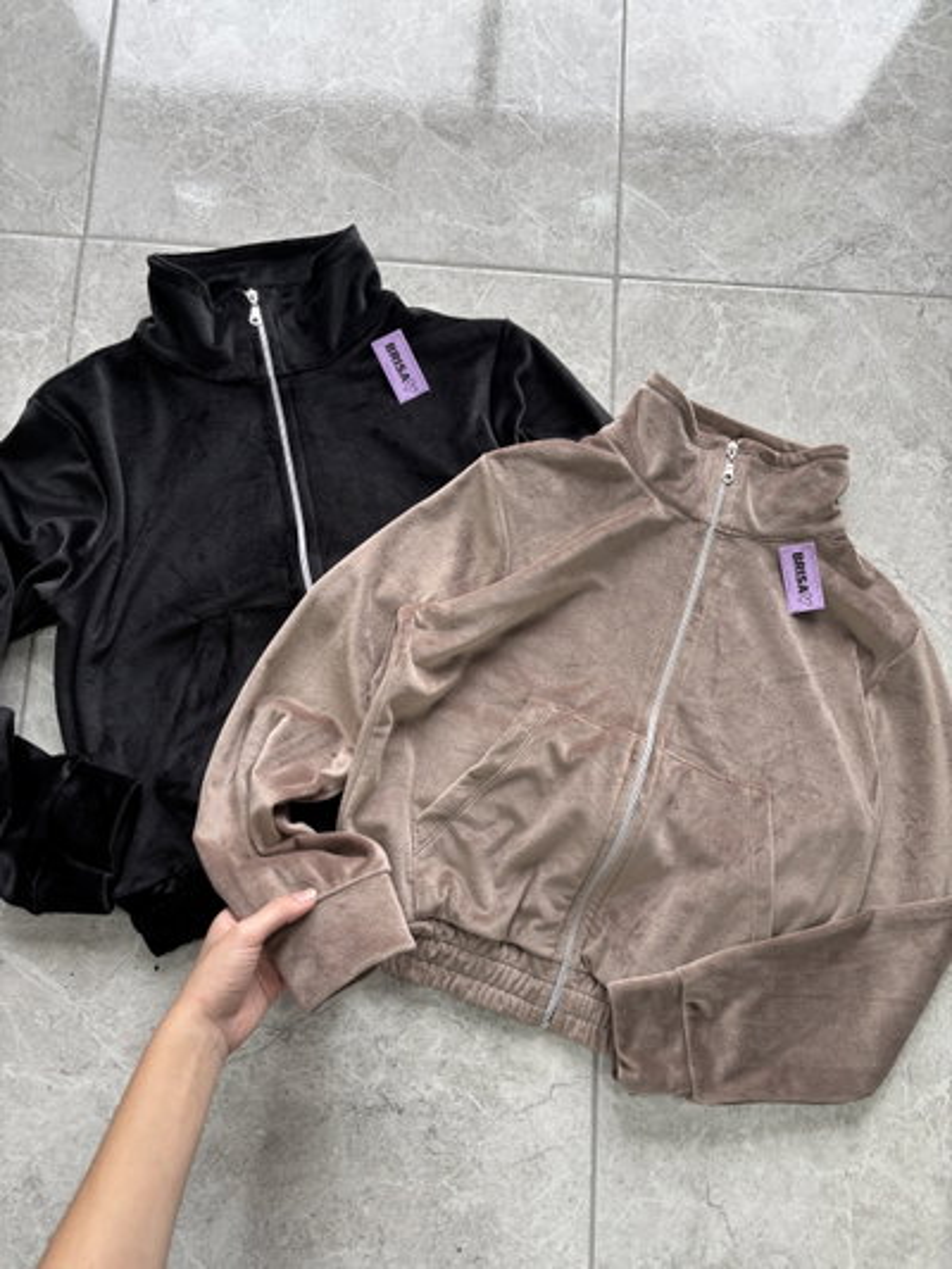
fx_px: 953
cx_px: 476
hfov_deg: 53.1
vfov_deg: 67.3
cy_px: 634
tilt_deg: -80.4
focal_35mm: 26
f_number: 1.6
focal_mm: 5.96
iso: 64
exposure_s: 1/121
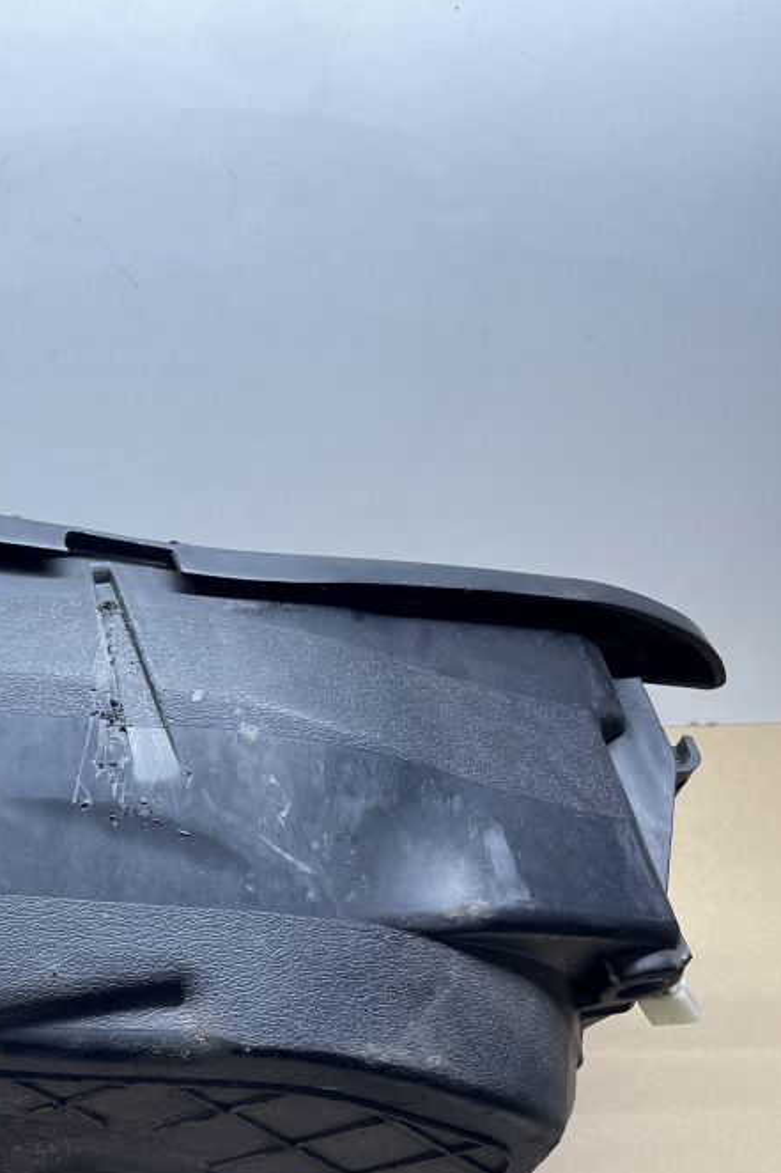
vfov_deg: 39.8
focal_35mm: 49
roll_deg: -0.7
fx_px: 1595
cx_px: -145
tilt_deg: -44.8
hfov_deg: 24.9
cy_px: 792
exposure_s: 1/100
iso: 100
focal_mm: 4.2
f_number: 1.6
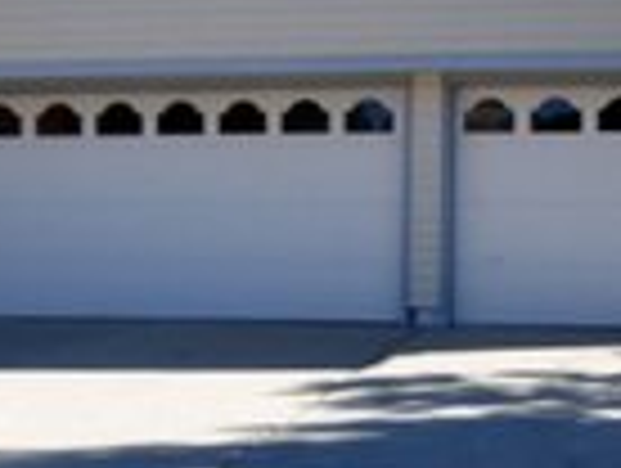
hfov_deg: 31.4
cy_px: 230
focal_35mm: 60
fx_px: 1078
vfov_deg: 24.5
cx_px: 490
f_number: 3
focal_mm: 4.2
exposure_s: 1/500
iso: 100
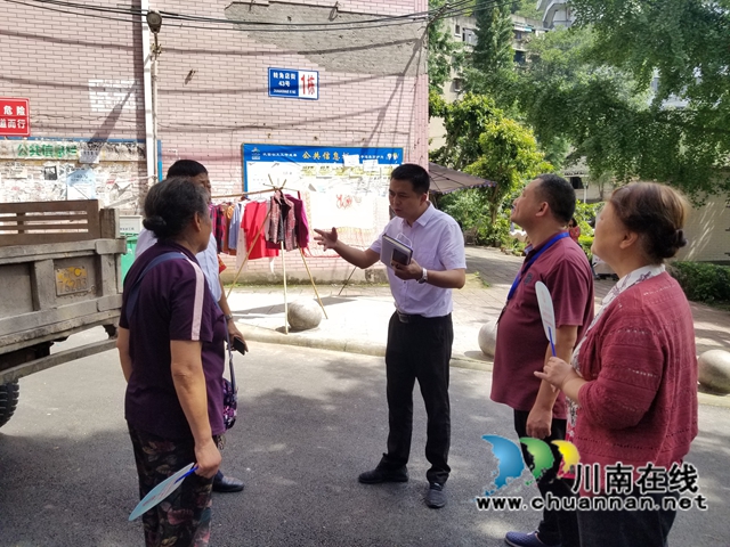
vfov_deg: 53.1
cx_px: 365
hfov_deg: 67.3
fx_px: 548
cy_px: 274
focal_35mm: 26
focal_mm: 4.25
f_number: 1.7
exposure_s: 1/714
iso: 50
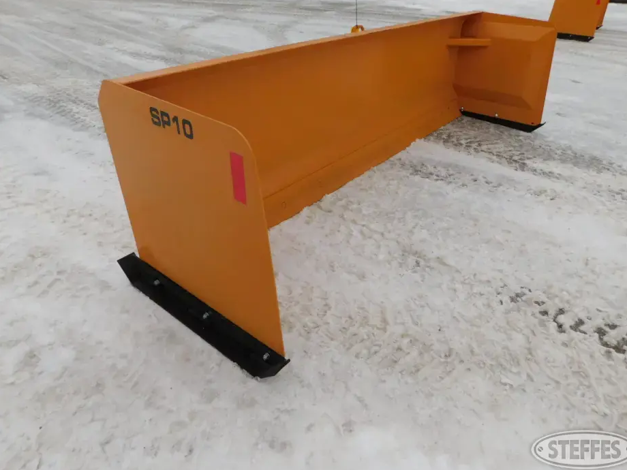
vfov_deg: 56.8
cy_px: 232
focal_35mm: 24
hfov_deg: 71.6
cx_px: 325
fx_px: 435
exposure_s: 1/640
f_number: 3
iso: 125
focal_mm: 4
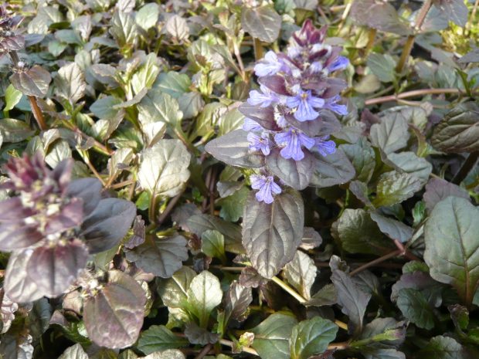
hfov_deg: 63.4
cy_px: 180
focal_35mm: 28
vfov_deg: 49.7
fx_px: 387
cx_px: 240
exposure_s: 1/125
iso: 100
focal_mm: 4.6
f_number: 2.8
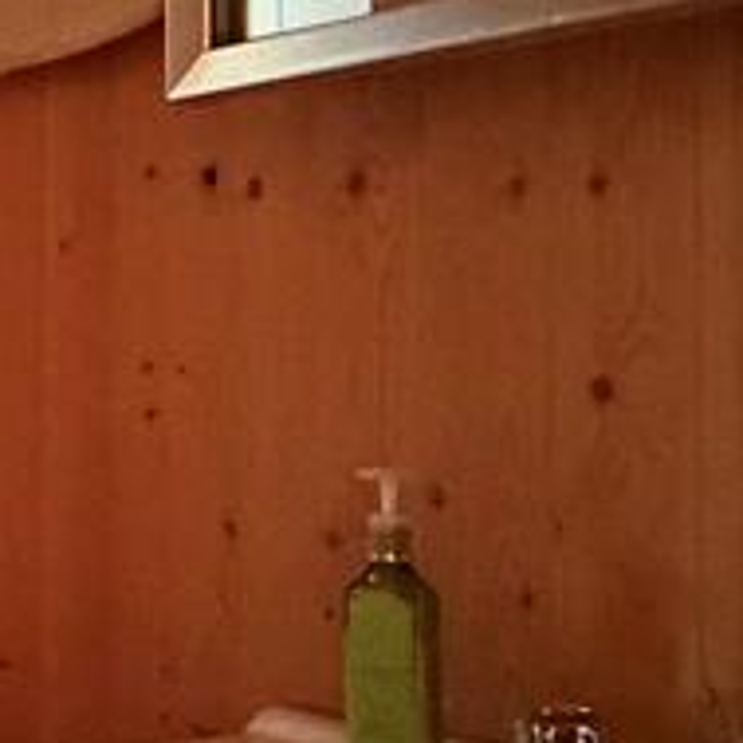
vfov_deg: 25.7
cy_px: 373
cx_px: -381
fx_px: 1627
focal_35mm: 67
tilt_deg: -0.6
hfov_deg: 21.5
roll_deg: +0.1
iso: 1600
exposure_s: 1/40
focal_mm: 2.22
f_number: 2.2
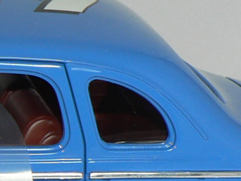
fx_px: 2040
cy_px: 214
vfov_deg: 5.1
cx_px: -15
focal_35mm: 293
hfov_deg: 6.7
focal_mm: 9.1
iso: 80
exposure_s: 1/60
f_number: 2.8
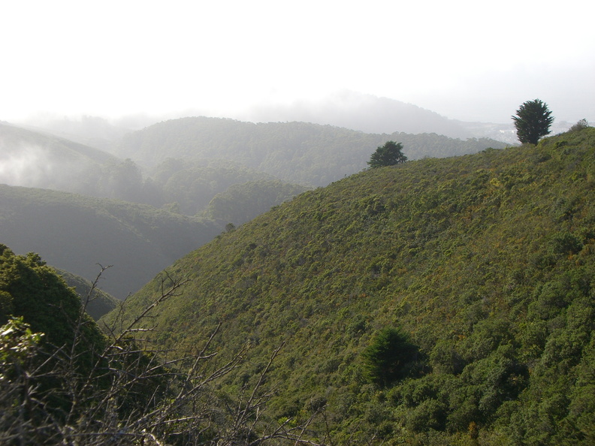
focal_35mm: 55
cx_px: 298
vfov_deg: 26.6
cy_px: 223
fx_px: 945
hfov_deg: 34.9
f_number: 5.2
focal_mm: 9
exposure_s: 1/320
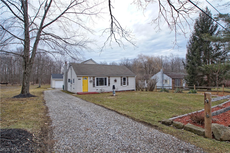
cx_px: 115
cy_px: 76
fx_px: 115
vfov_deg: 67.3
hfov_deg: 90.1
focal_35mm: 18
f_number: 4.5
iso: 100
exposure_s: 1/500
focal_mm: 12
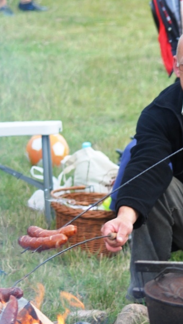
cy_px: 199
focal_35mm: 185
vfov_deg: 11.6
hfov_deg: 6.6
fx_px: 1594
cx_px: 165
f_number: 4
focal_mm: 70
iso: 200
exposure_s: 1/250
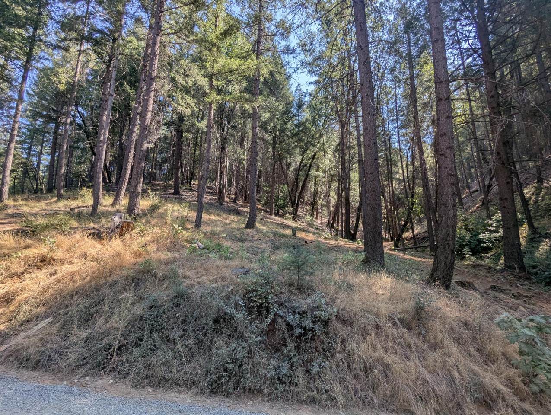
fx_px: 255
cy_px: 208
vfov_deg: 78.2
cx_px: 276
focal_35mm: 16
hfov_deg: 94.4
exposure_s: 1/628
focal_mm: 2.35
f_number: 2.2
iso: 46
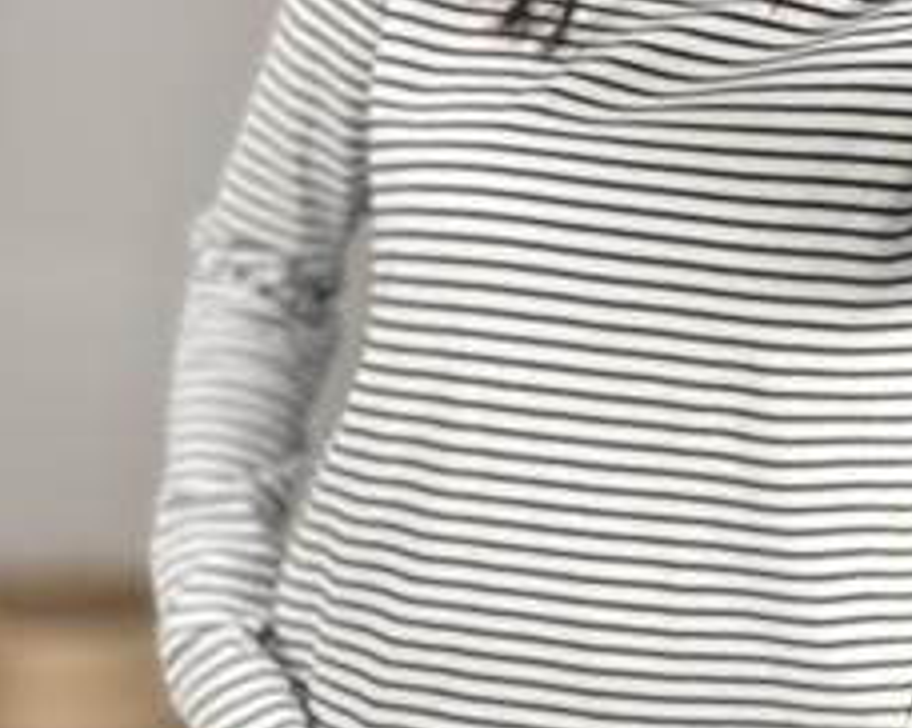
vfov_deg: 18.0
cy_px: 366
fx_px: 2292
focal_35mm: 85
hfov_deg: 22.5
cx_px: 484
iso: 64
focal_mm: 6.86
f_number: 1.78
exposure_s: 1/109
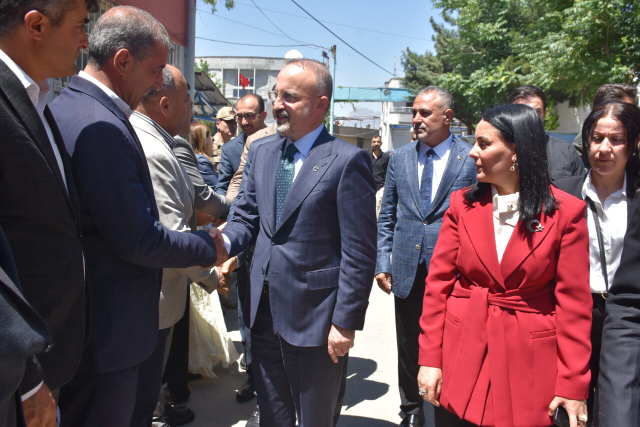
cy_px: 214
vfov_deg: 40.0
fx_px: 587
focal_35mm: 33
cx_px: 320
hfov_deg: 57.2
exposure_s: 1/500
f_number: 8
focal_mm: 22
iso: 360
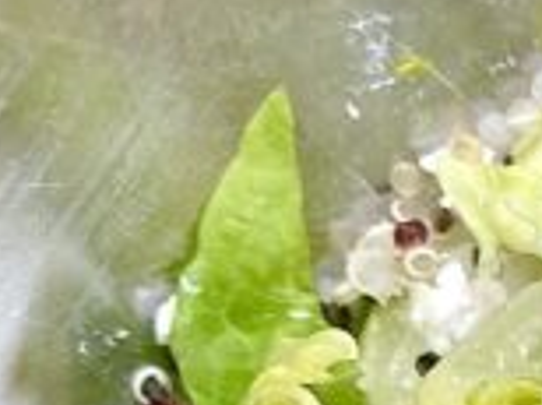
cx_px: 1098
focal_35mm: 173
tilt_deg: -83.8
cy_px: 1222
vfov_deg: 7.5
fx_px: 2705
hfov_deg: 10.5
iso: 50
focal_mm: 4.25
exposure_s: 1/122
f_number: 1.8
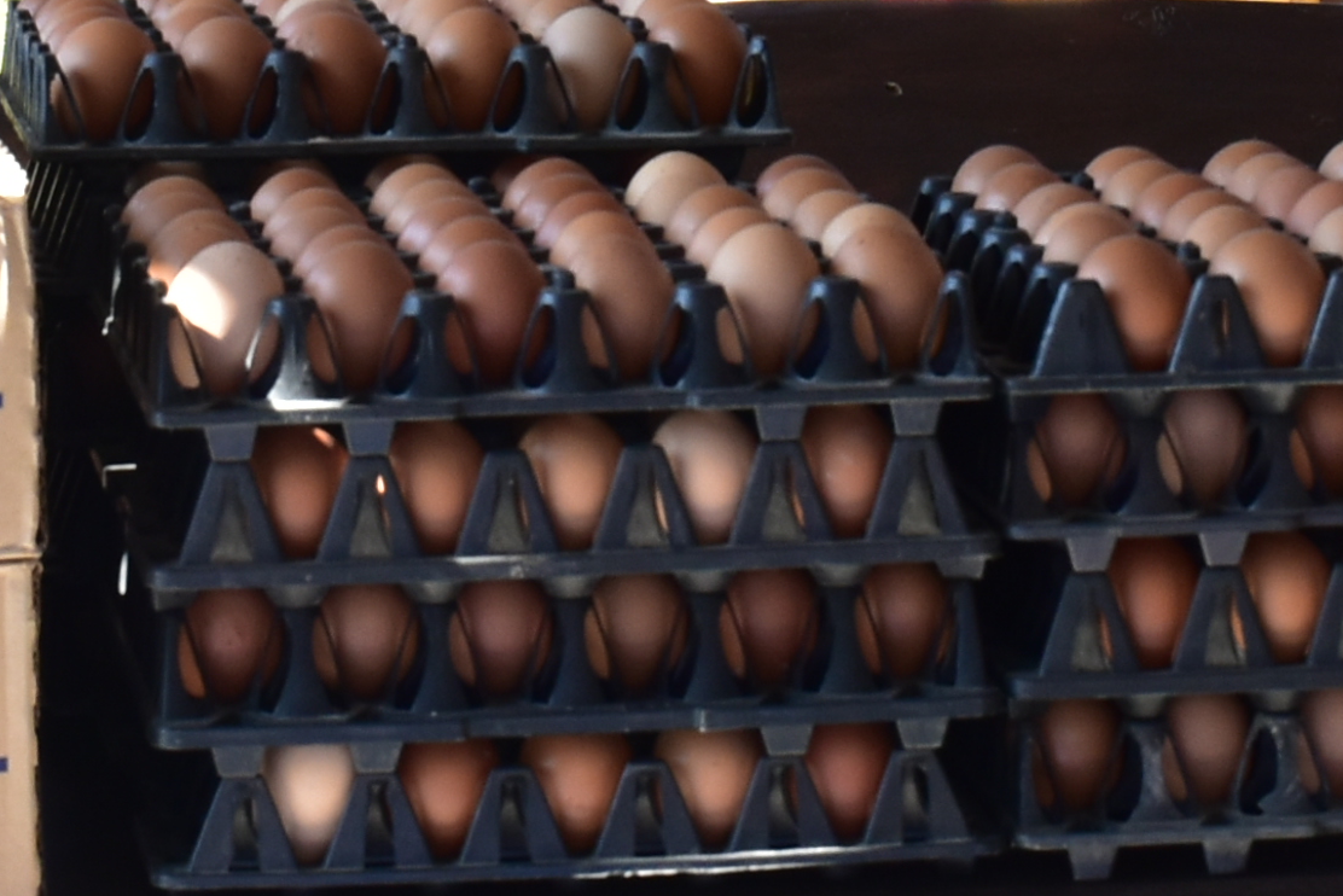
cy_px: -431
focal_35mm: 194
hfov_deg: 10.6
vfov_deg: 7.0
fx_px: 7239
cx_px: 495
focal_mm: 32
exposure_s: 1/100
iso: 400
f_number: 9
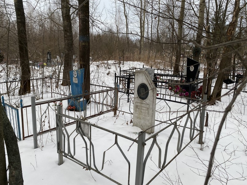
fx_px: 186
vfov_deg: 53.1
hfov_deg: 67.3
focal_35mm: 26
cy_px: 92
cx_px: 124
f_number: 1.8
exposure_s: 1/122
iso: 50
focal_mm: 4.25
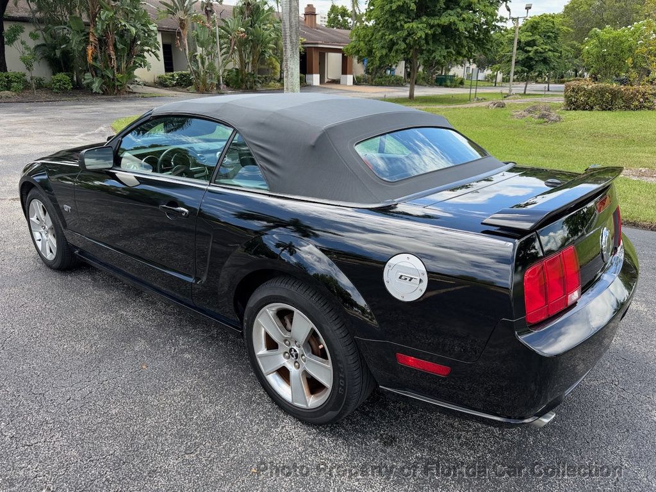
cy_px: 246
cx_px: 328
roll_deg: +0.3
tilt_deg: -19.1
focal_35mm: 24
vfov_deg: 56.8
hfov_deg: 71.6
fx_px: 455
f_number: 1.78
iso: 80
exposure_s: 1/1075
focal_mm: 6.76
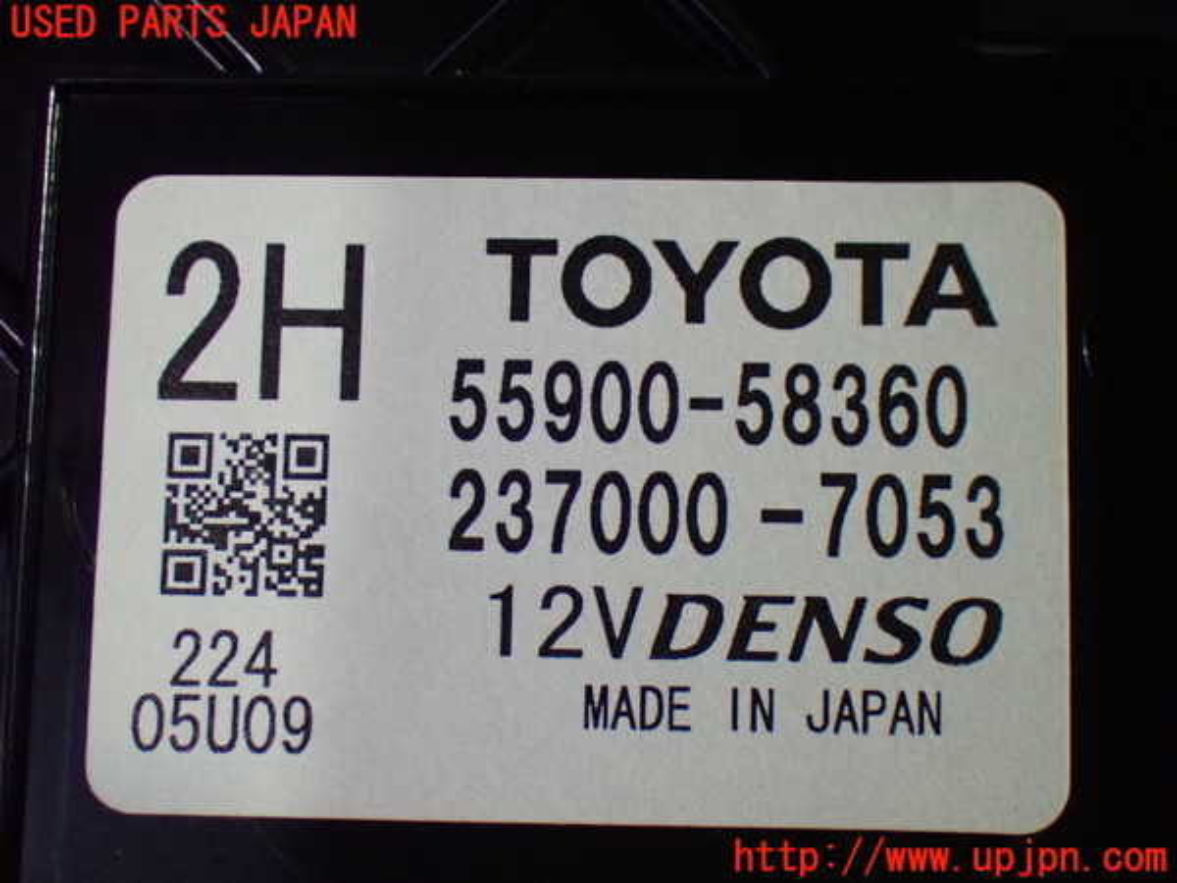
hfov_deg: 27.4
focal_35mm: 71
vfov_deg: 20.7
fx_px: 2414
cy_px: 442
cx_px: 588
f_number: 3.9
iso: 1250
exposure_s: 1/60
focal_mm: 12.73
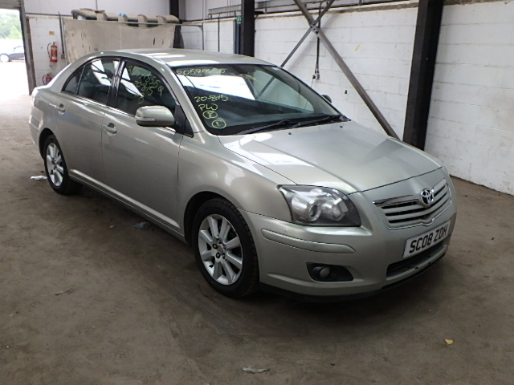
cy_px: 192
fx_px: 460
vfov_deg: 45.4
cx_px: 257
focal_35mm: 31
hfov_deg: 58.4
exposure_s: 1/40
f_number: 4.7
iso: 400
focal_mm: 5.6
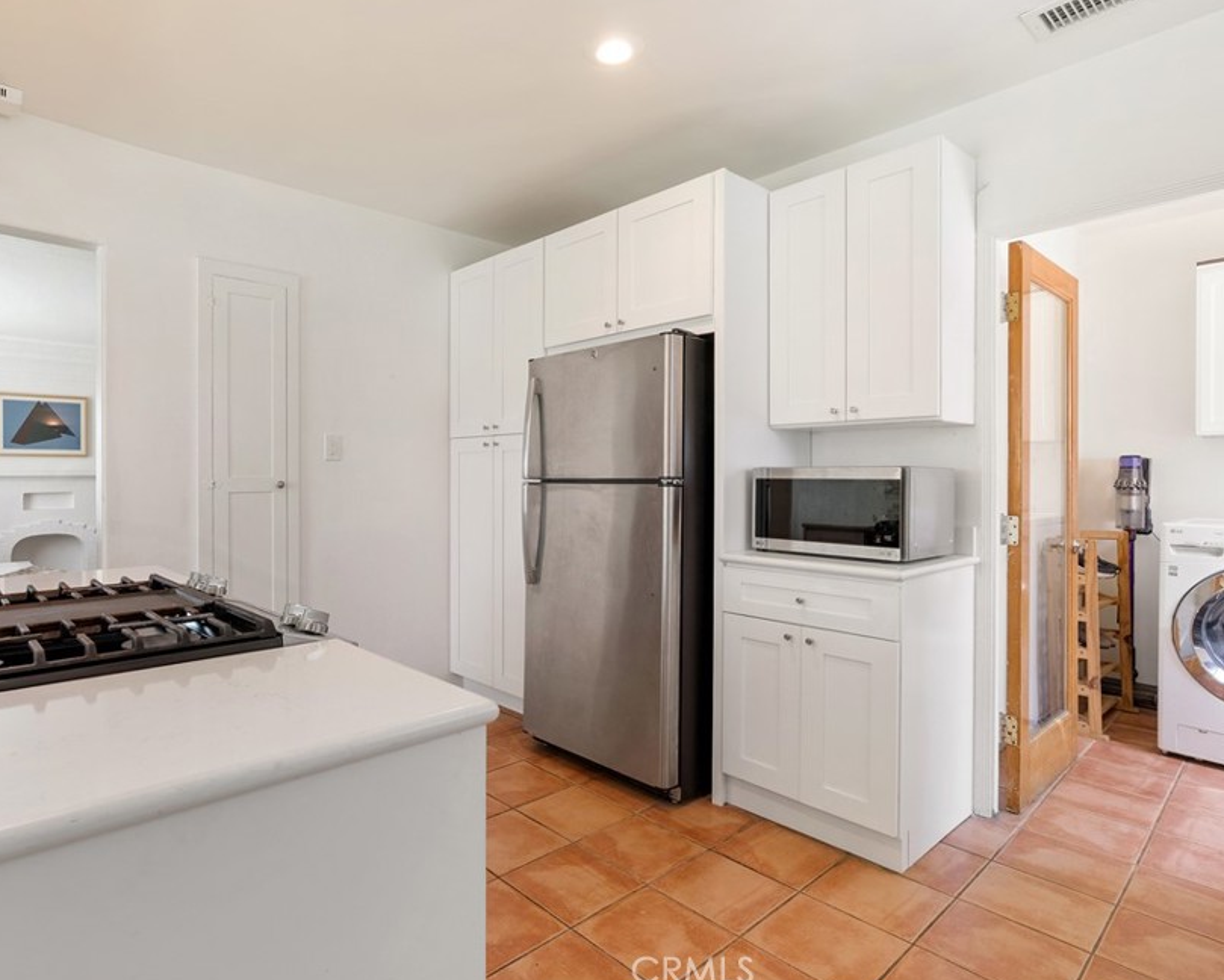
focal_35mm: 19
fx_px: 689
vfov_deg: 70.9
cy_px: 476
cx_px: 546
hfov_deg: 83.0
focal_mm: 16
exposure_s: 1/15
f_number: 9
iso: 320
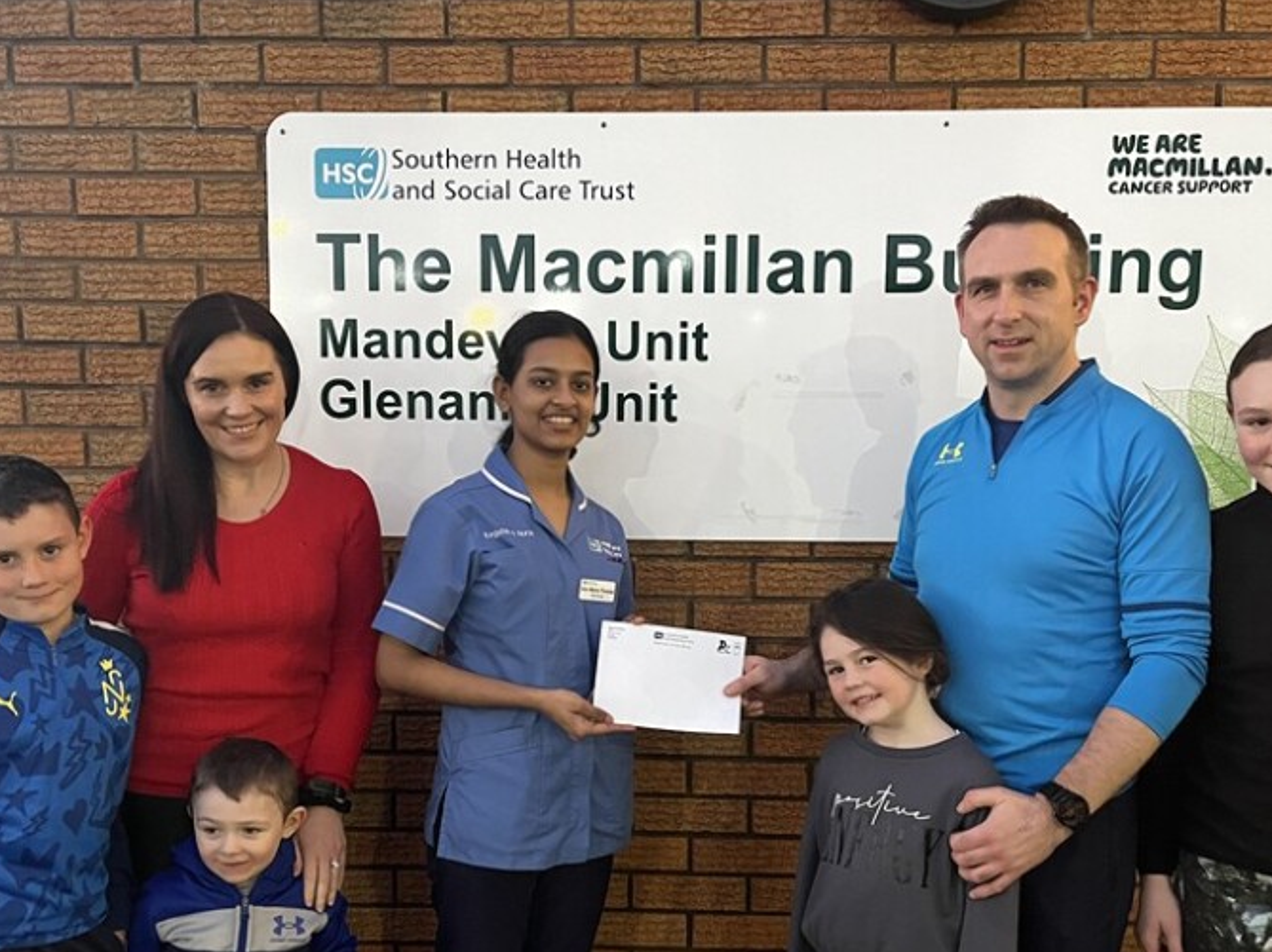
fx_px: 1285
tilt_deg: -5.8
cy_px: 609
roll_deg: +0.0
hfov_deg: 52.6
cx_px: 620
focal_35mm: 35
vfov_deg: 40.3
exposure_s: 1/25
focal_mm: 5.1
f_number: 1.6
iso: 640
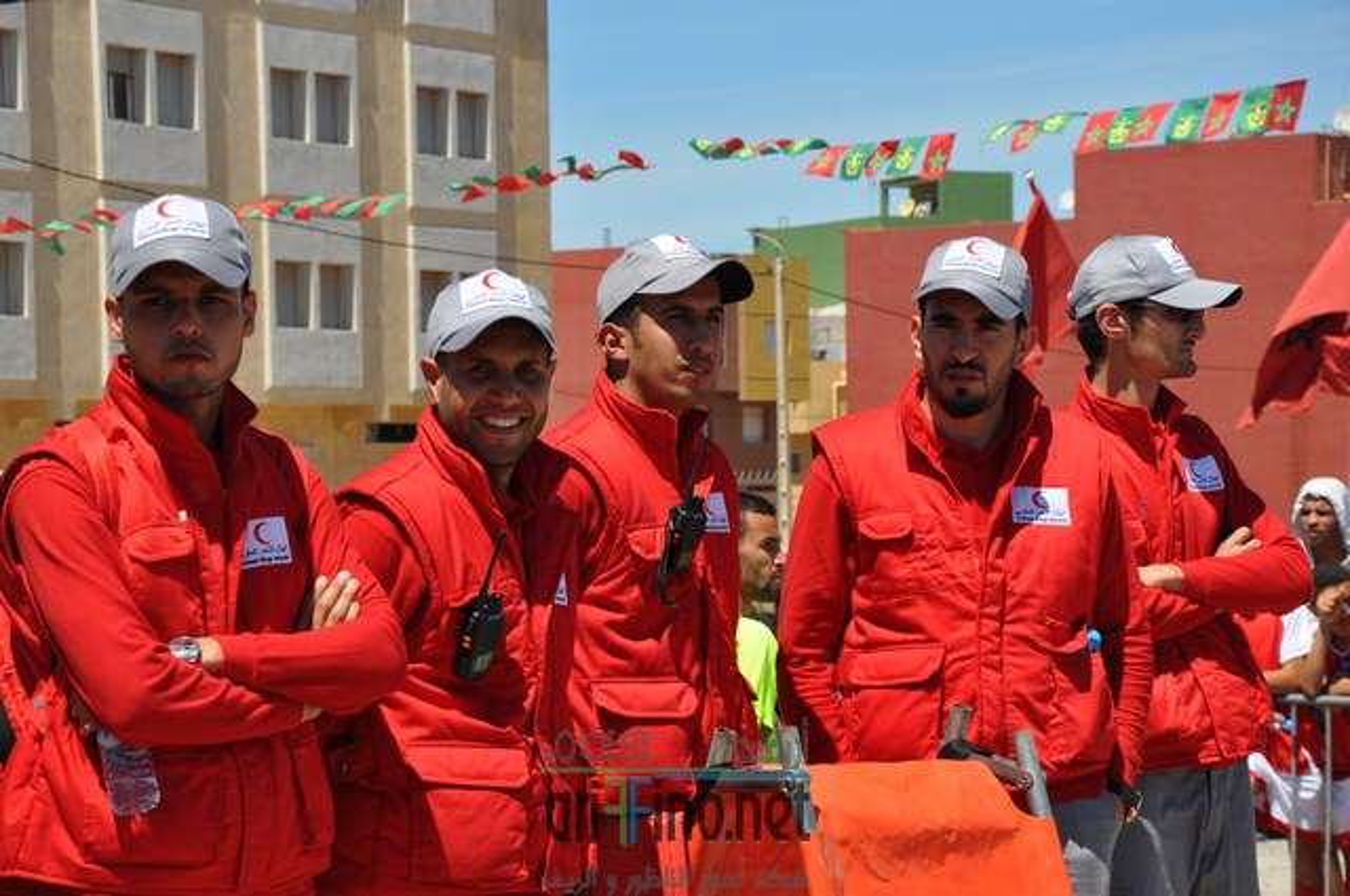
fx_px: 4213
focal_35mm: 112
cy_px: 448
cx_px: 675
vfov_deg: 12.1
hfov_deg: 18.2
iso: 200
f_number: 10
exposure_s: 1/400
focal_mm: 75
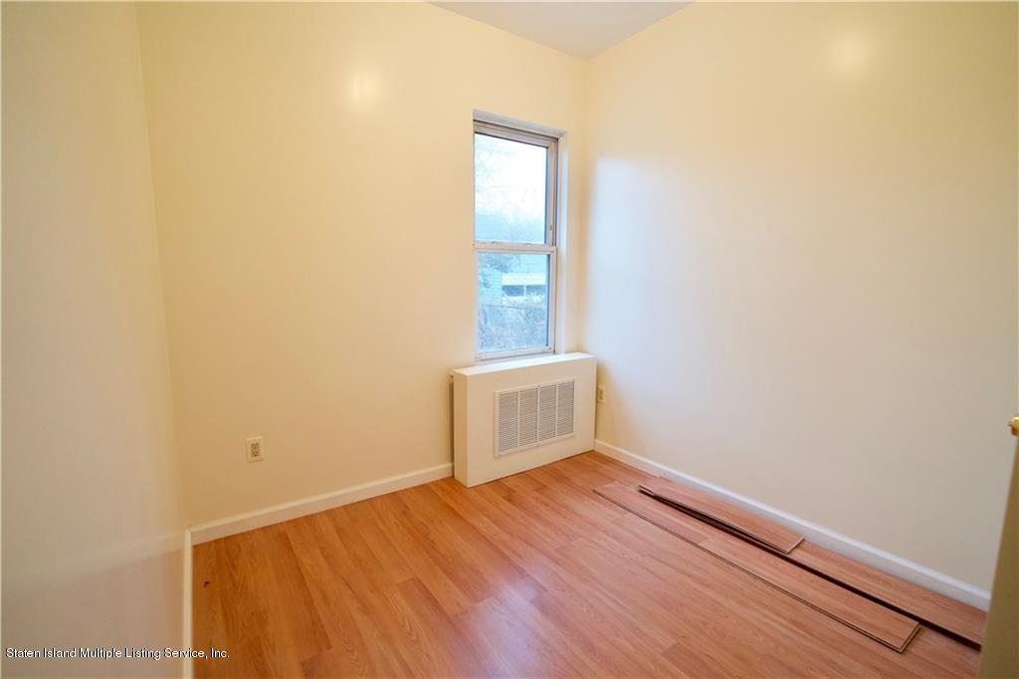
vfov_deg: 73.7
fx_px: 453
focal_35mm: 16
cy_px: 340
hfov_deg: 96.8
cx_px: 510
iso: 1600
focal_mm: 16
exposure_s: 1/160
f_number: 3.5
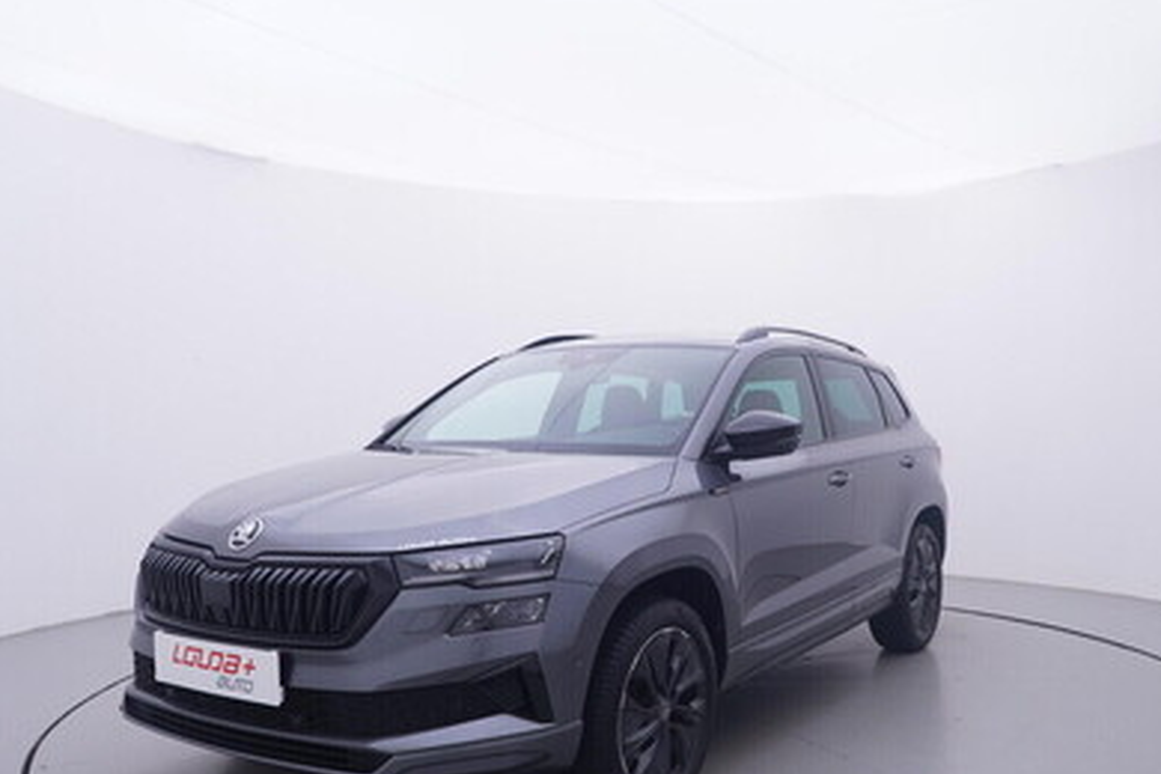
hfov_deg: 58.8
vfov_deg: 41.2
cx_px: 689
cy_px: 478
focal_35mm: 32
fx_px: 1022
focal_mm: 15
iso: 200
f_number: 5
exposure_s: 1/80
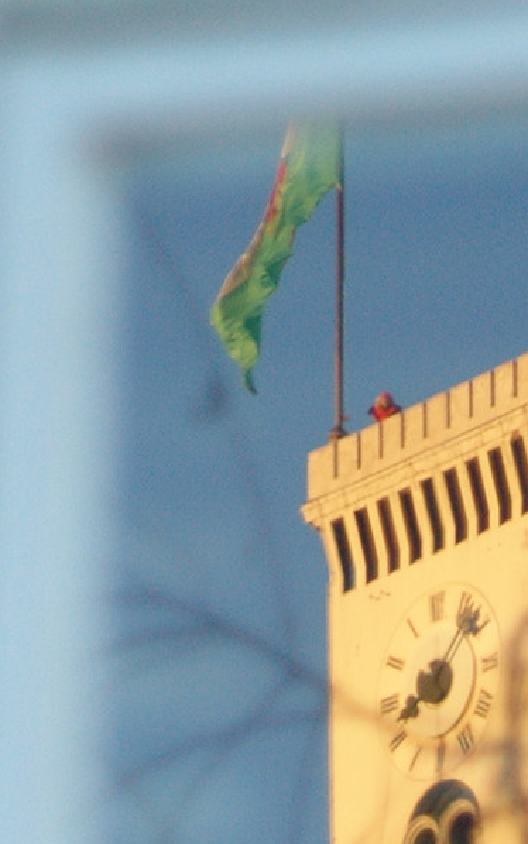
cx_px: 515
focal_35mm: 664
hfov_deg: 2.0
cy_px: 1212
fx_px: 15280
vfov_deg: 3.2
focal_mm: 130
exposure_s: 1/125
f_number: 4.5
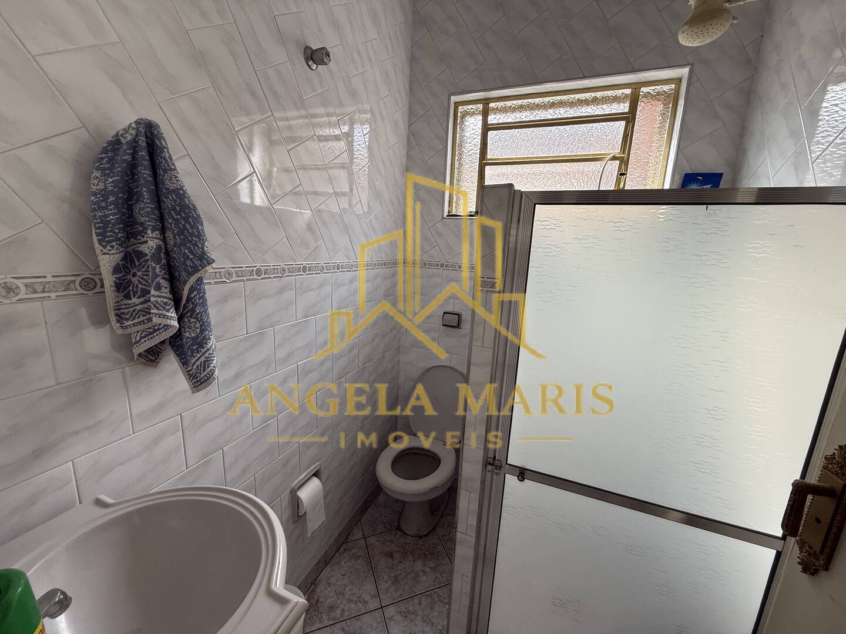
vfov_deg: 85.7
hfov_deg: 102.1
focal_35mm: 14
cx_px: 423
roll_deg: -2.6
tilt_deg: -11.2
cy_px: 317
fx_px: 342
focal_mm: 2.22
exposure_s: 1/99
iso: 125
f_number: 2.2
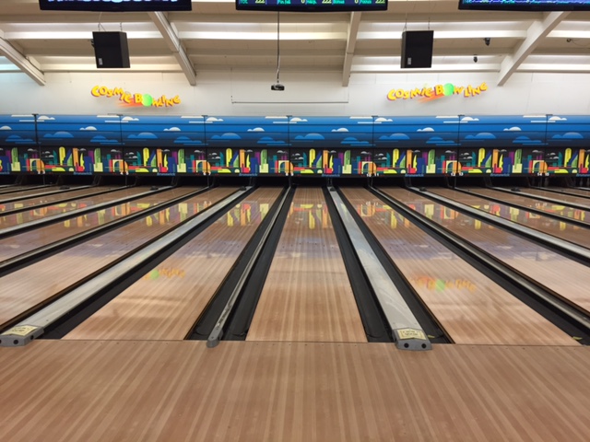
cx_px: 295
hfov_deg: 61.7
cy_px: 221
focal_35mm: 29
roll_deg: -0.6
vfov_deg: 48.2
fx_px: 494
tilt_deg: -8.4
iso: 80
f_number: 2.2
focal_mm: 4.15
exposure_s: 1/30
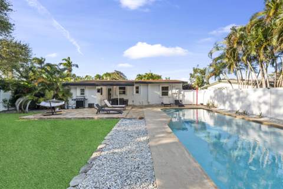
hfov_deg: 104.3
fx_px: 110
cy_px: 94
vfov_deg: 81.2
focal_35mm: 14
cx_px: 142
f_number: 13
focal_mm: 14
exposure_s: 1/15
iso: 200
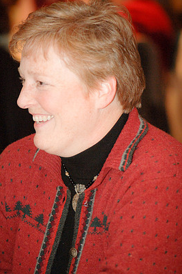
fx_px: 1340
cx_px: 82
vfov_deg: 11.6
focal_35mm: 177
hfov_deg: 7.8
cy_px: 136
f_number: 2.8
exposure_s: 1/40
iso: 800
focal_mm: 105
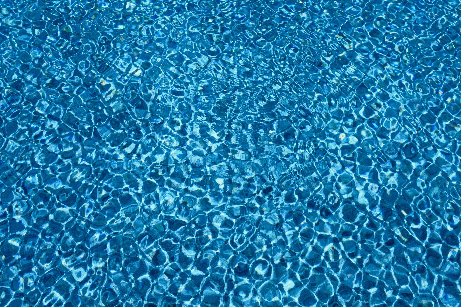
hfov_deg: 54.4
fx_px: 448
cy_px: 154
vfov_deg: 37.9
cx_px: 230
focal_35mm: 35
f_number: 16
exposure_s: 1/1700
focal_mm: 23.2
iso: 3200
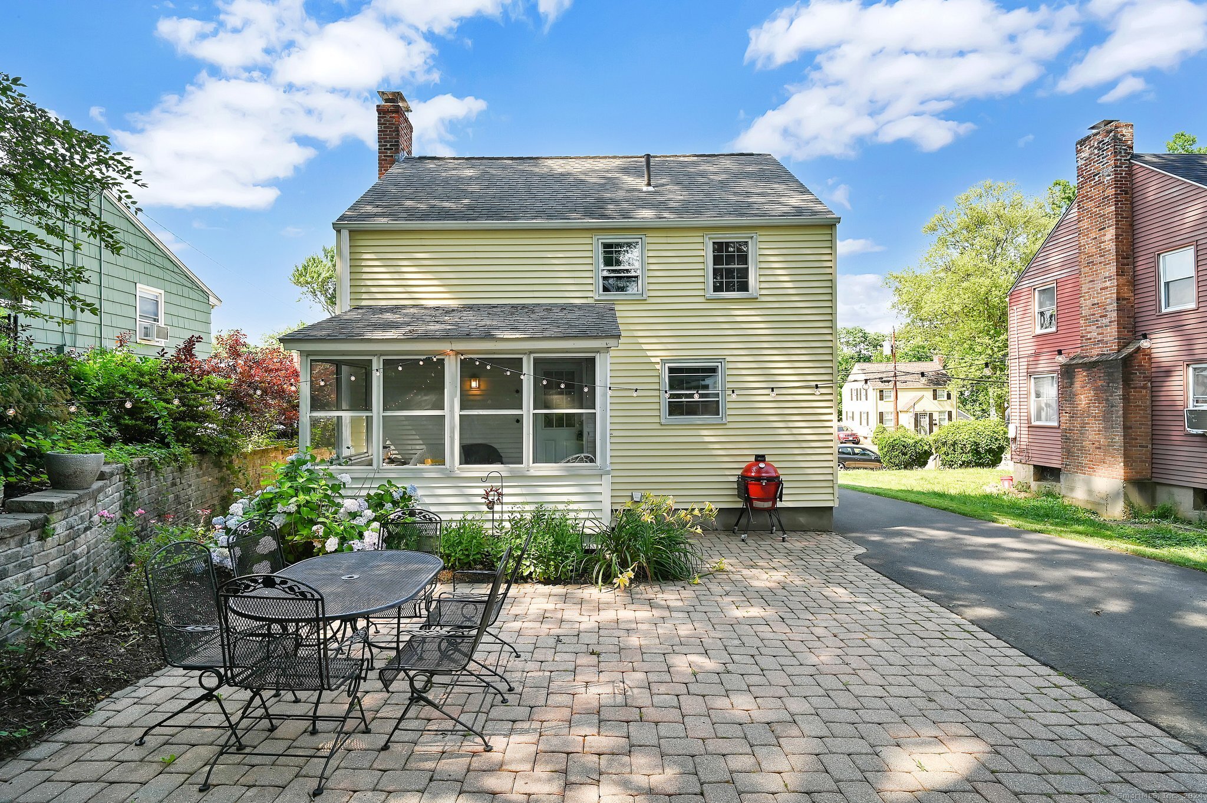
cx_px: 604
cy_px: 402
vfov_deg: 73.7
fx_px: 536
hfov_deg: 96.8
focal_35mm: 16
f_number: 8
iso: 200
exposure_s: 1/125
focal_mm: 16
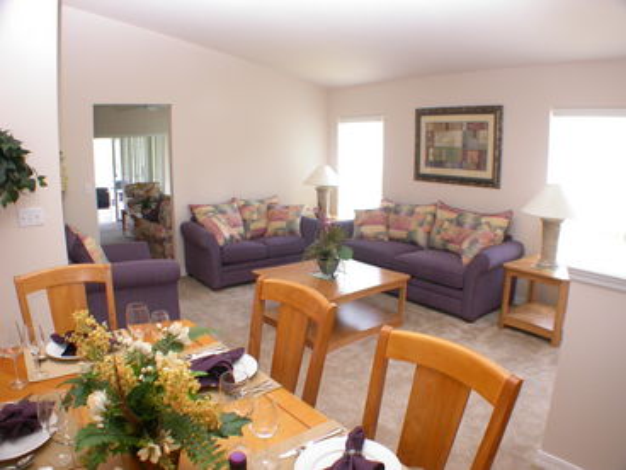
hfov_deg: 40.4
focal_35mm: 47
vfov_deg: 30.9
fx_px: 850
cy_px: 235
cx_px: 313
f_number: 2.8
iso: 100
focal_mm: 9.8
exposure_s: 1/44.5
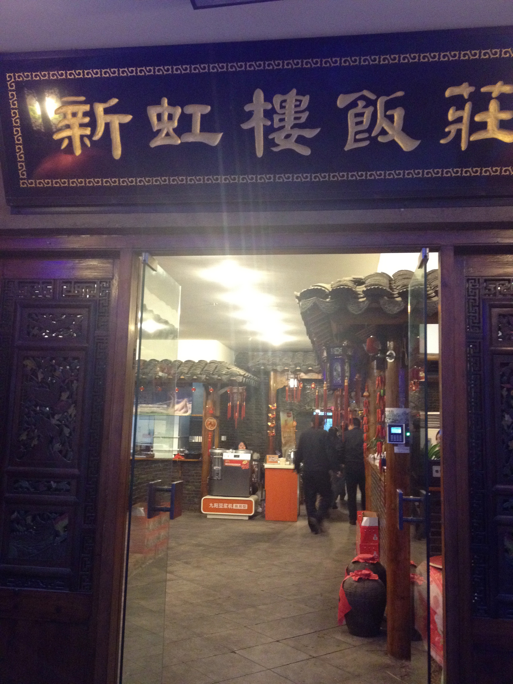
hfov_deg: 40.7
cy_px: 342
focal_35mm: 35
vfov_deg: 52.6
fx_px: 692
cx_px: 256
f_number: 2.4
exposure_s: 1/20
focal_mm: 4.28
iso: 400
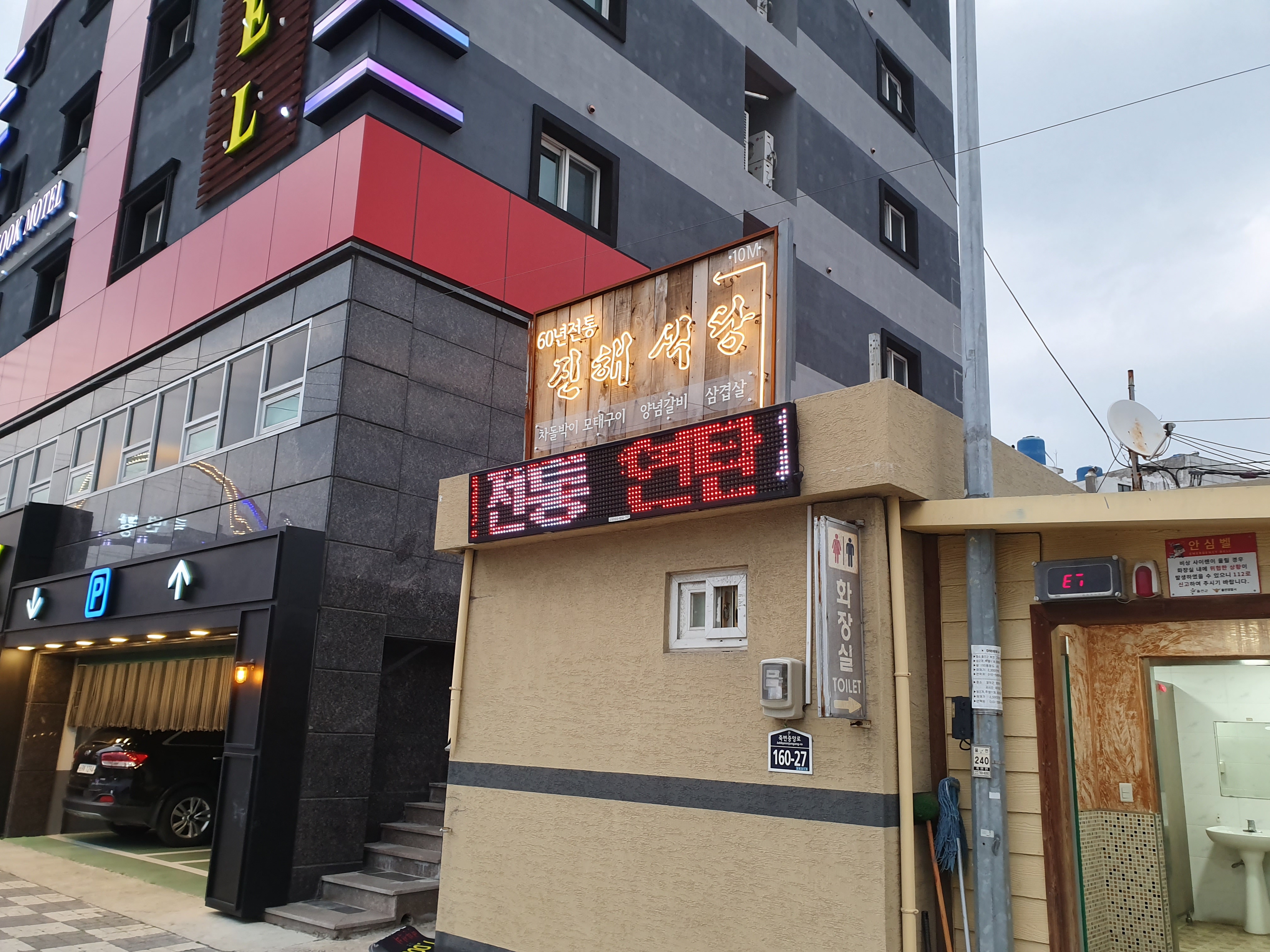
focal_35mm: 26
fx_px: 954
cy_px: 476
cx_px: 635
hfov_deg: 67.3
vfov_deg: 53.1
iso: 200
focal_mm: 4.32
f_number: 2.4
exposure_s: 1/60
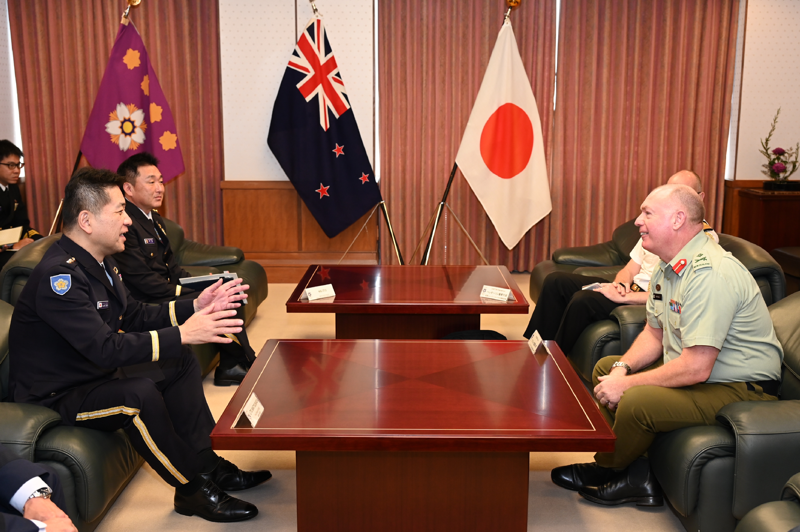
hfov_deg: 51.9
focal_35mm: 37
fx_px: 822
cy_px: 266
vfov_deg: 35.9
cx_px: 400
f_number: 4
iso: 1250
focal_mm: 37
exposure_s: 1/200
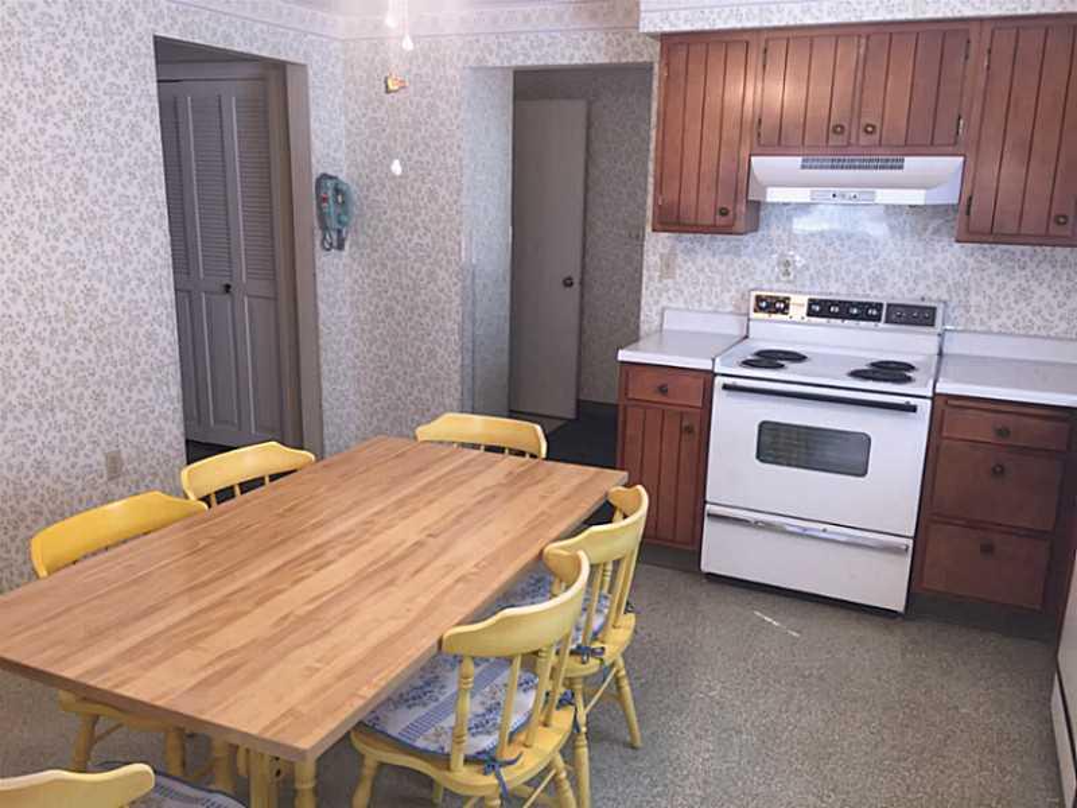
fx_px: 902
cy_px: 404
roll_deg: -2.4
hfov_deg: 61.7
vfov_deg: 48.2
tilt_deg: -13.9
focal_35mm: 29
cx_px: 538
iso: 50
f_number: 2.2
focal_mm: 4.15
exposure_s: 1/30
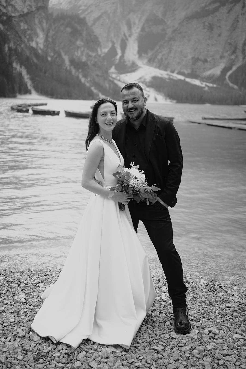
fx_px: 359
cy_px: 184
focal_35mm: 35
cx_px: 123
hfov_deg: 37.9
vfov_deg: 54.4
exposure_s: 1/240
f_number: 1.4
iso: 125
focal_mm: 23
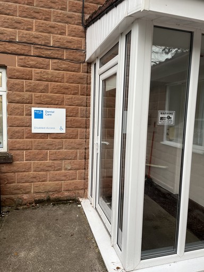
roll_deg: -2.5
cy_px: 136
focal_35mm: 26
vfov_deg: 67.3
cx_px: 102
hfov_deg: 53.1
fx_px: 204
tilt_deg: -6.5
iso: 40
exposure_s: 1/291
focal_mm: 5.1
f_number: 1.6
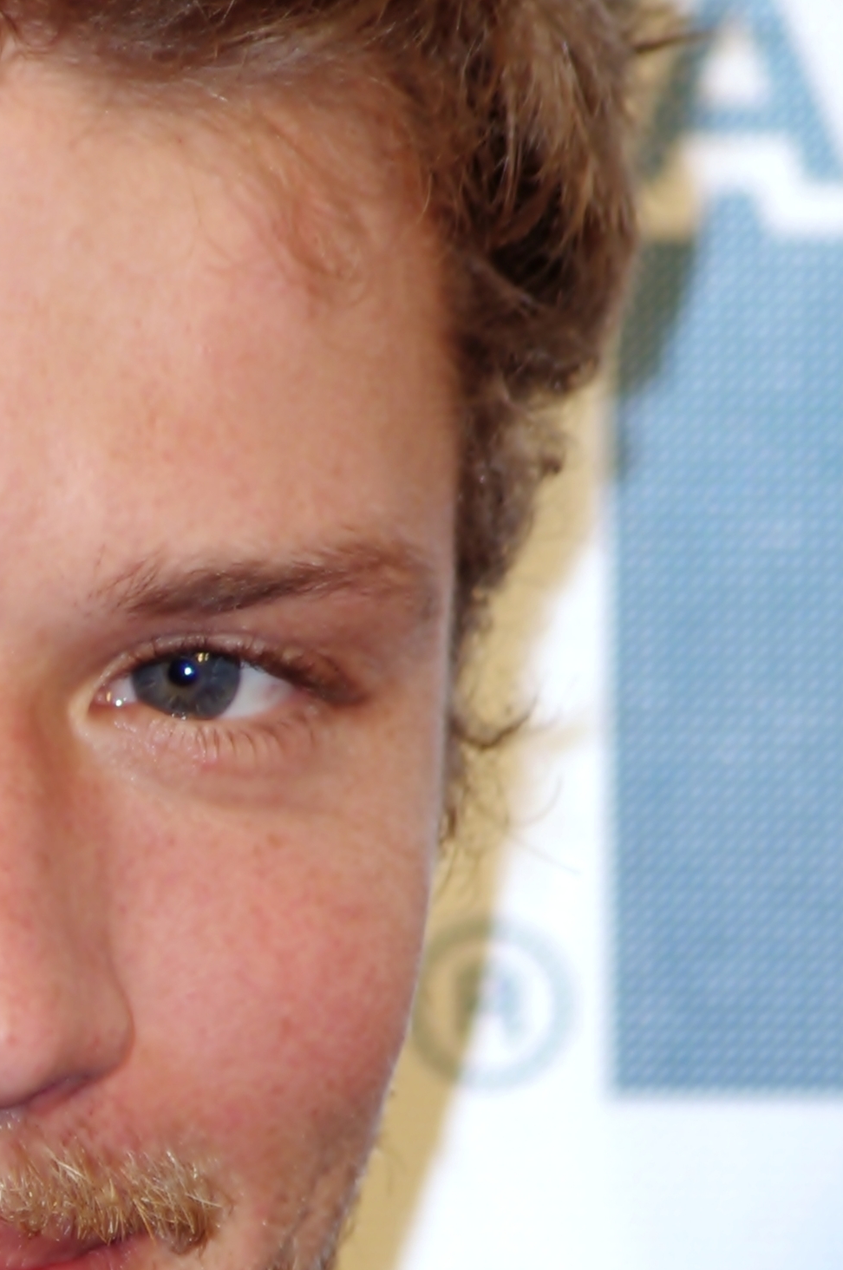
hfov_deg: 2.1
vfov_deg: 3.1
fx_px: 23212
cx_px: -105
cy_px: 1070
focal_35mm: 659
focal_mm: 150
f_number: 4.5
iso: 200
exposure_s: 1/80
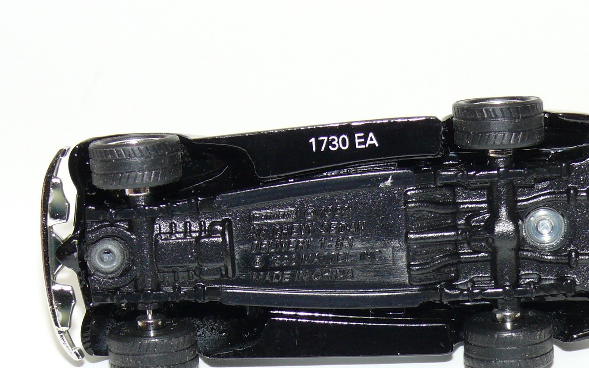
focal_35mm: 131
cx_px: 350
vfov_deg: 10.0
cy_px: 233
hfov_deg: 15.9
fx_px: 2103
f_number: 4
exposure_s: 1/30
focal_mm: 13.5
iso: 100
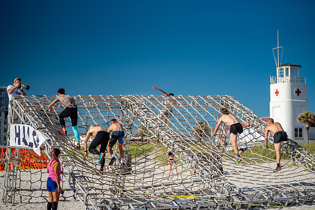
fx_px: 753
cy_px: 105
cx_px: 158
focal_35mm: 86
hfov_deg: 23.6
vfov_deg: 15.9
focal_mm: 86
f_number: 2.8
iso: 400
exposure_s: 1/4000
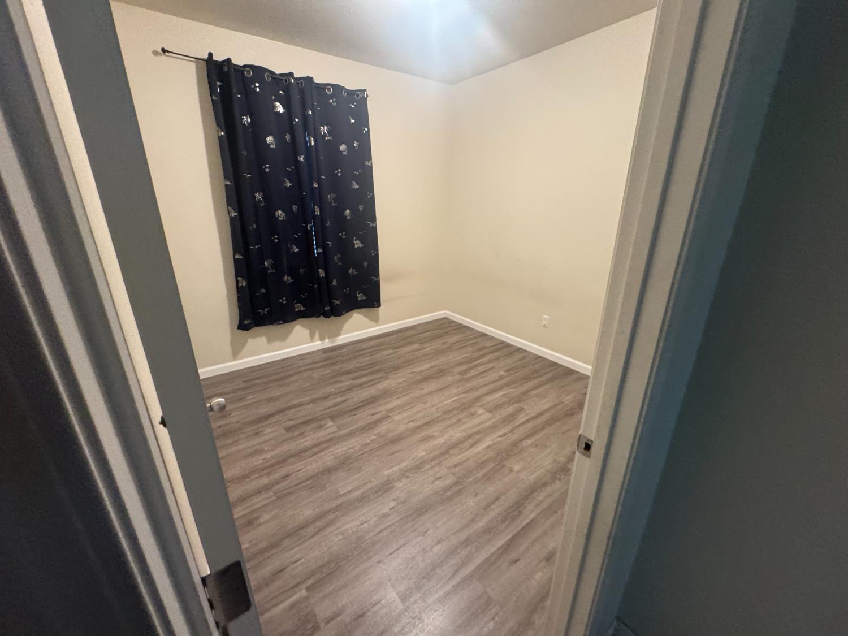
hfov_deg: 102.1
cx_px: 424
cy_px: 318
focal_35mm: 14
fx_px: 343
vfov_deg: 85.7
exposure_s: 1/60
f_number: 2.2
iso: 640
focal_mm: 2.22
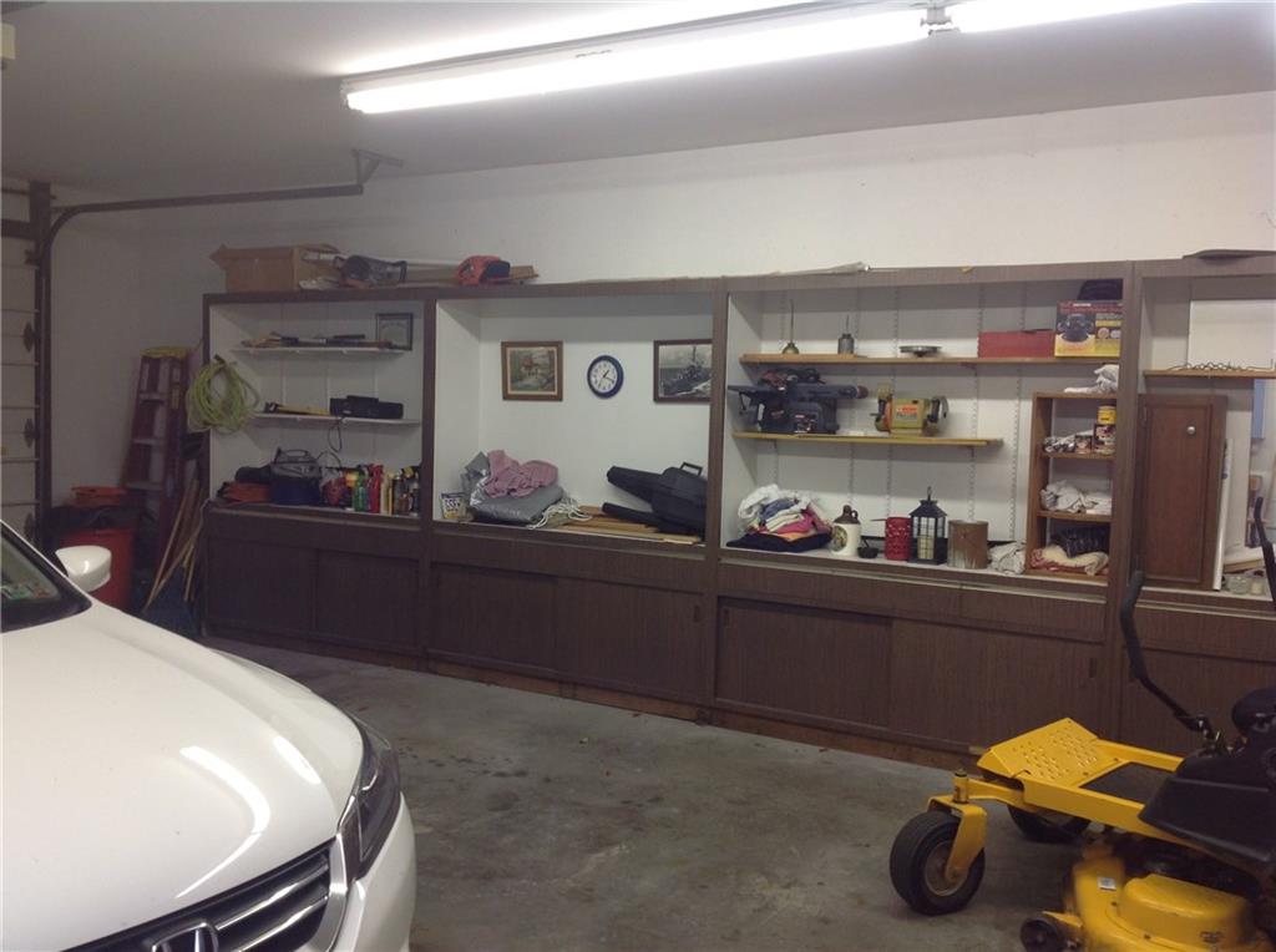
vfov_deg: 40.6
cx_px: 638
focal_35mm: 35
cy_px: 476
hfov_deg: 52.7
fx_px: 1288
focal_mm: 4.28
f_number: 2.4
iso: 64
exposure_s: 1/24
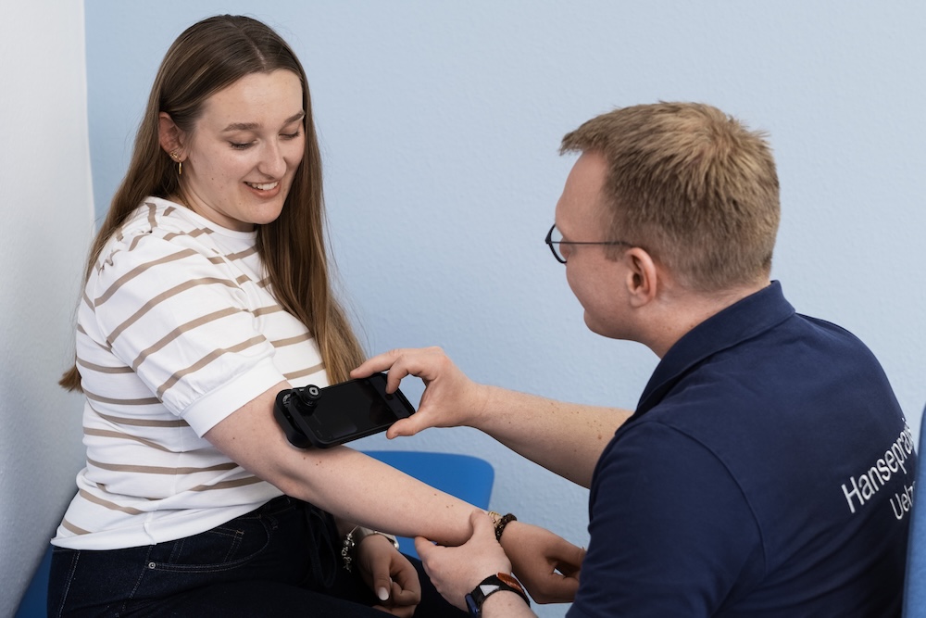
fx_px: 2161
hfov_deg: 24.2
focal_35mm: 84
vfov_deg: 16.3
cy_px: 309
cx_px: 463
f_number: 3.6
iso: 500
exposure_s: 1/160
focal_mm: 56
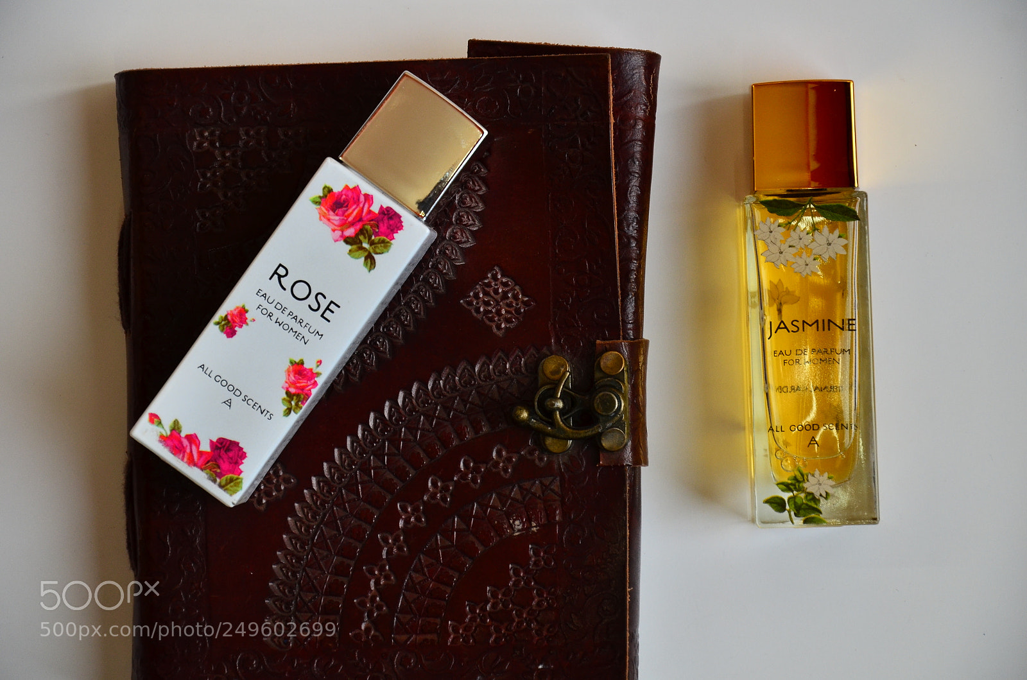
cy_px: 340
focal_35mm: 158
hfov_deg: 13.1
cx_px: 514
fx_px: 4483
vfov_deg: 8.7
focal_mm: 105
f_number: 5.6
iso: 250
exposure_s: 1/50
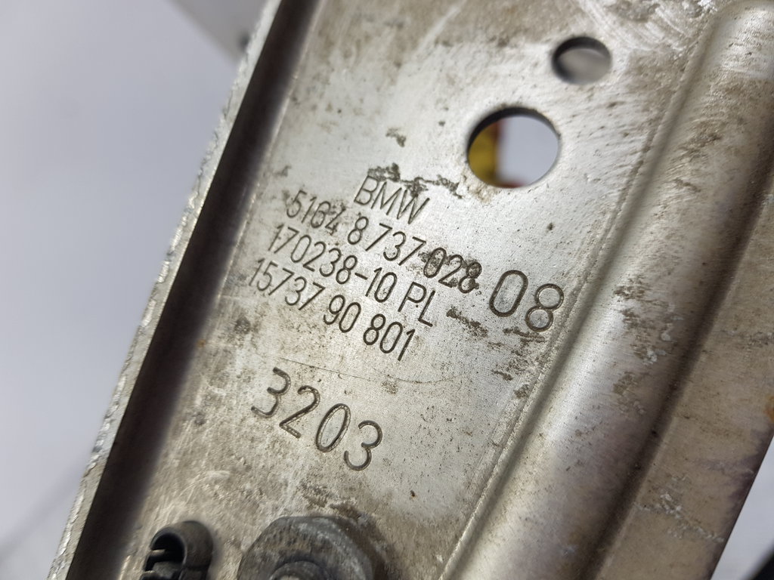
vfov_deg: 53.1
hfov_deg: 67.3
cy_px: 290
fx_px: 581
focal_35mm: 26
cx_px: 387
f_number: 1.7
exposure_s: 1/125
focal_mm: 4.2
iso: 40
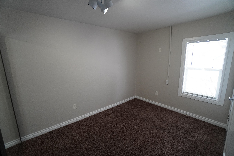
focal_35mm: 15
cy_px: 78
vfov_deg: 77.3
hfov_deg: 100.4
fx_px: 97
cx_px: 117
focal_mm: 10
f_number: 4
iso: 1250
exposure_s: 1/160
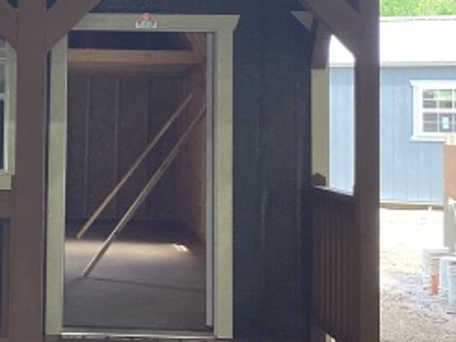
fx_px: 1068
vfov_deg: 18.0
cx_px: 20
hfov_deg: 23.3
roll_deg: +0.0
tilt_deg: +2.0
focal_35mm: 81
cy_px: 59
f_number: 2.4
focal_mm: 3.3
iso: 50
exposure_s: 1/120
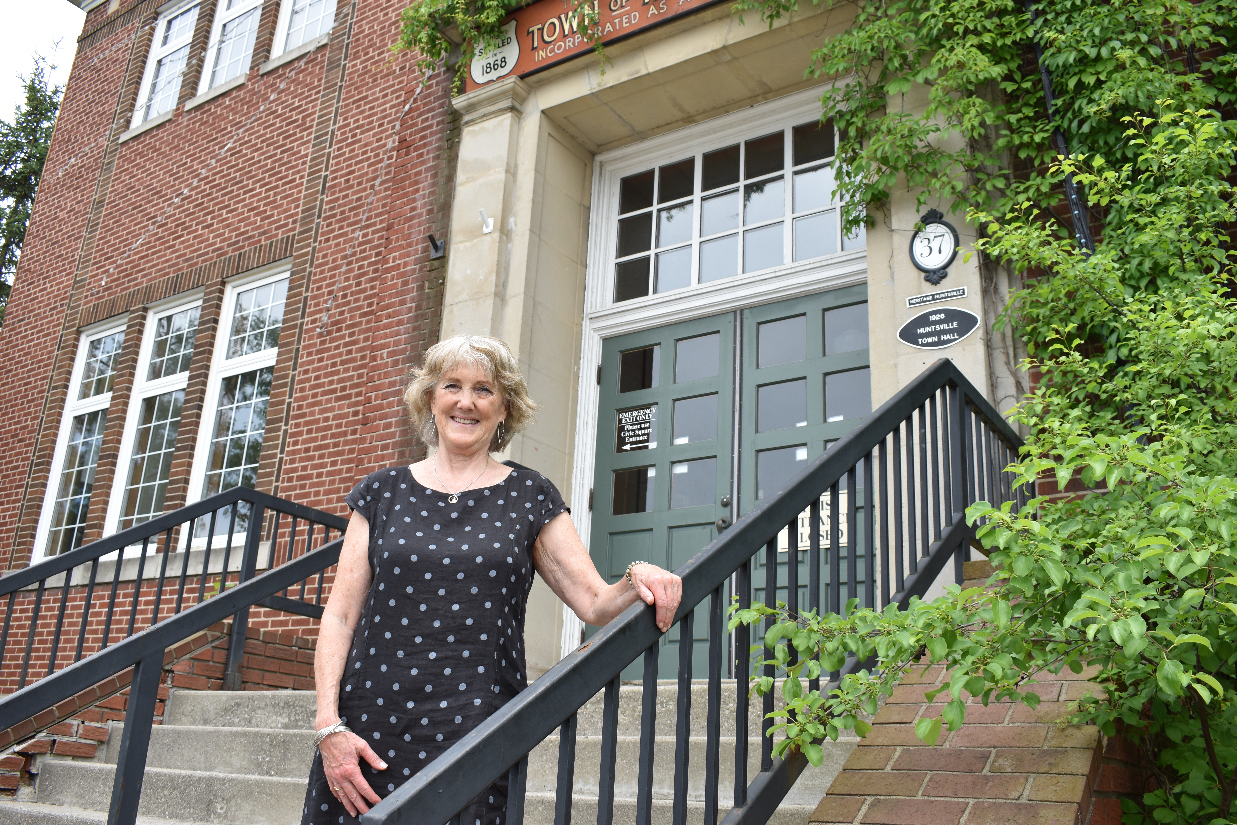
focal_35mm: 32
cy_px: 412
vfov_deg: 41.7
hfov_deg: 59.5
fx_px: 1082
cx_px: 618
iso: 200
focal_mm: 21
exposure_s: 1/250
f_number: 7.1
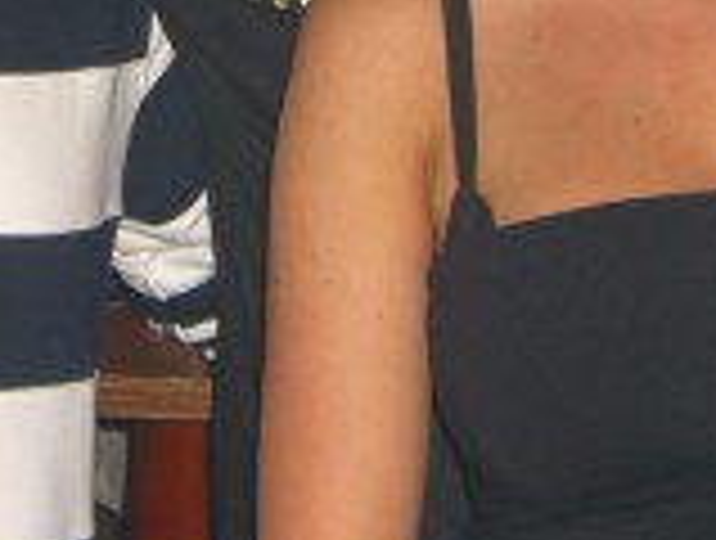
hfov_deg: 13.7
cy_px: -72
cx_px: 185
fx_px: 2965
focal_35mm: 143
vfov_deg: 10.3
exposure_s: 1/60
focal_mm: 7.9
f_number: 2.8
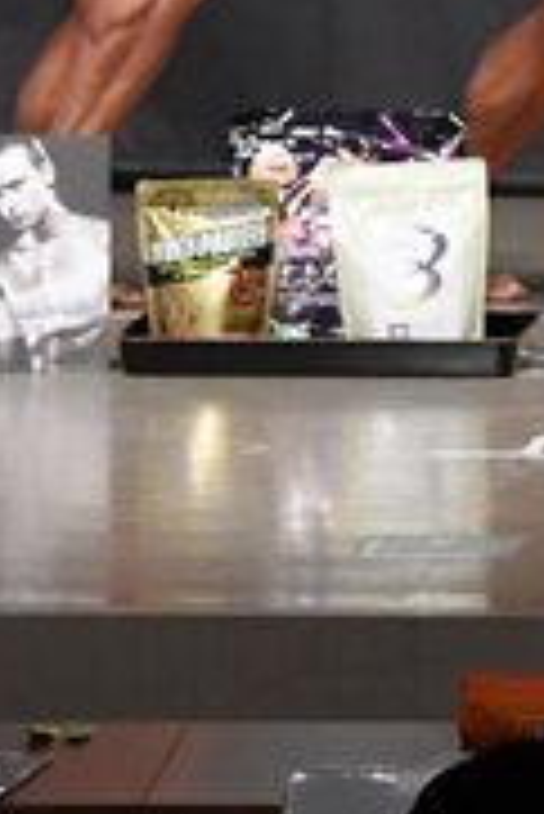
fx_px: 14206
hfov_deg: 2.2
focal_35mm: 628
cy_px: -292
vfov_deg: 3.3
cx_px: 753
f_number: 5.6
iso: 5000
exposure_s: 1/400
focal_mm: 98
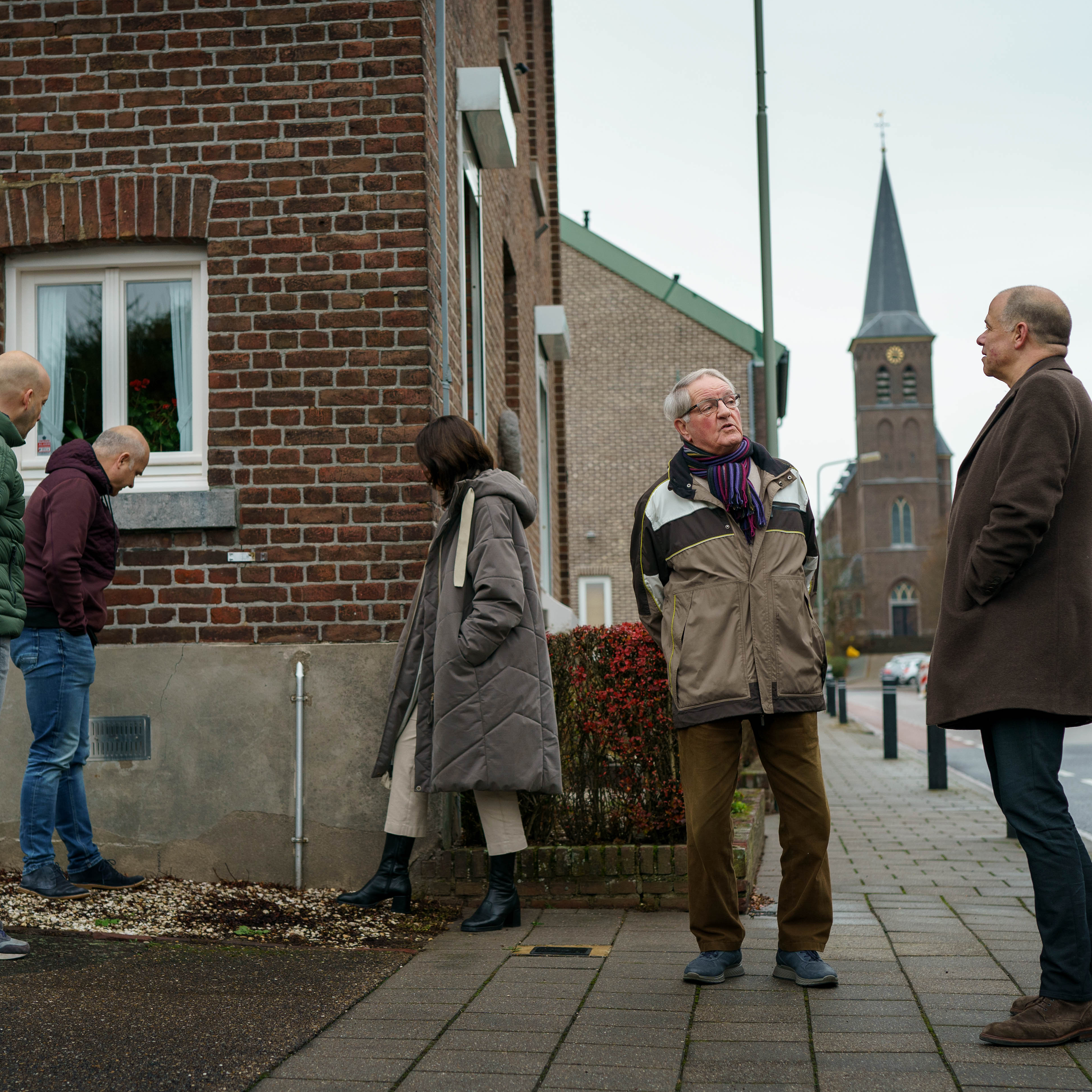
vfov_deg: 26.1
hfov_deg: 26.1
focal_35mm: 66
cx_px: 483
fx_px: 2356
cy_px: 546
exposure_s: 1/125
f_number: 3.2
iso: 320
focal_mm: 50
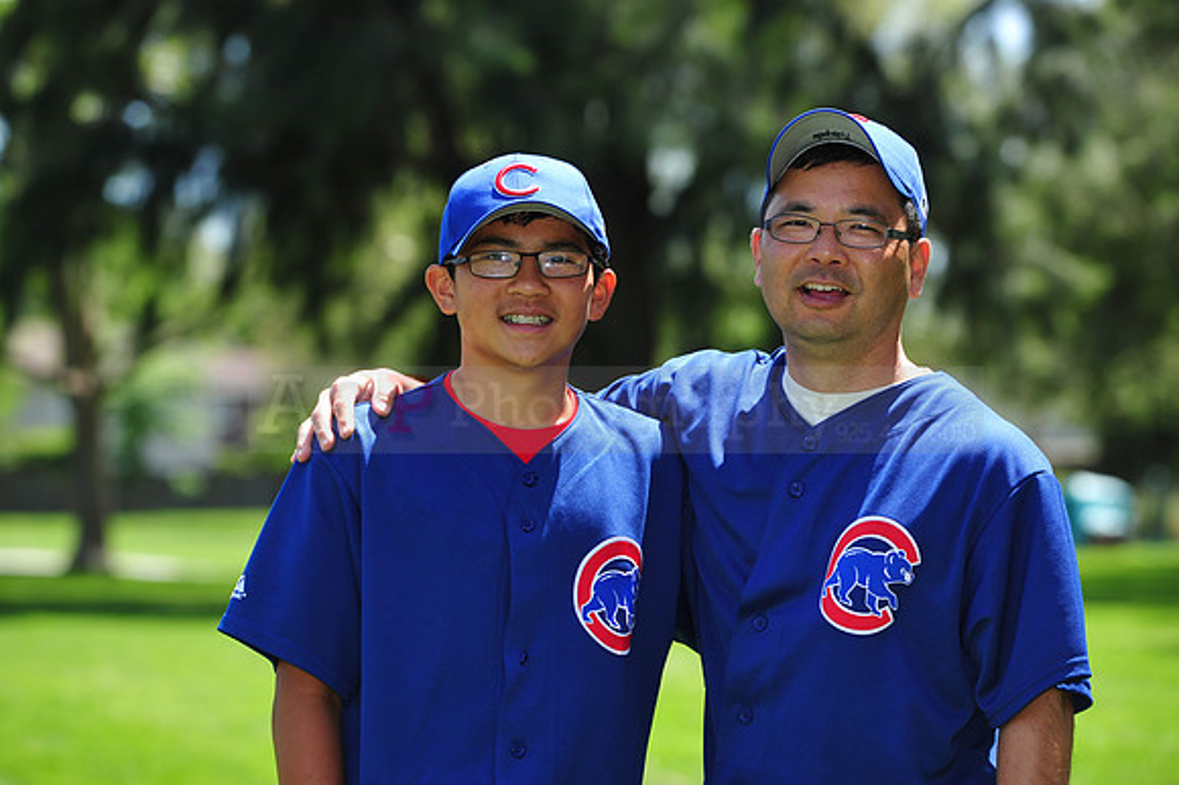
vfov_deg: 6.9
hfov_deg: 10.3
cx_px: 590
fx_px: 6546
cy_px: 392
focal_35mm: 200
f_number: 5.6
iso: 200
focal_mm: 200
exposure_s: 1/400
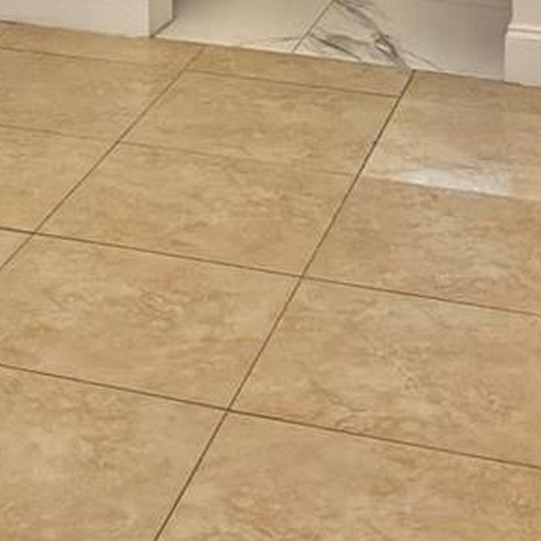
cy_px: -364
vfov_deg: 15.2
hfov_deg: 16.6
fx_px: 1804
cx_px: -24
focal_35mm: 102
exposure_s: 1/60
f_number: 1.8
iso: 64
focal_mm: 3
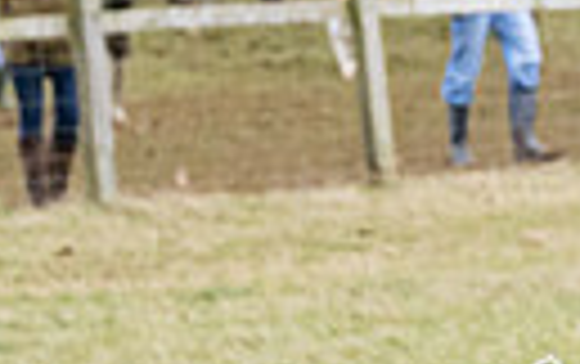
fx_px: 9449
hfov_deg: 3.5
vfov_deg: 2.2
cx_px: 1124
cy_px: 160
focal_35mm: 597
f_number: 4
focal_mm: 70
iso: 800
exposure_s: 1/1600
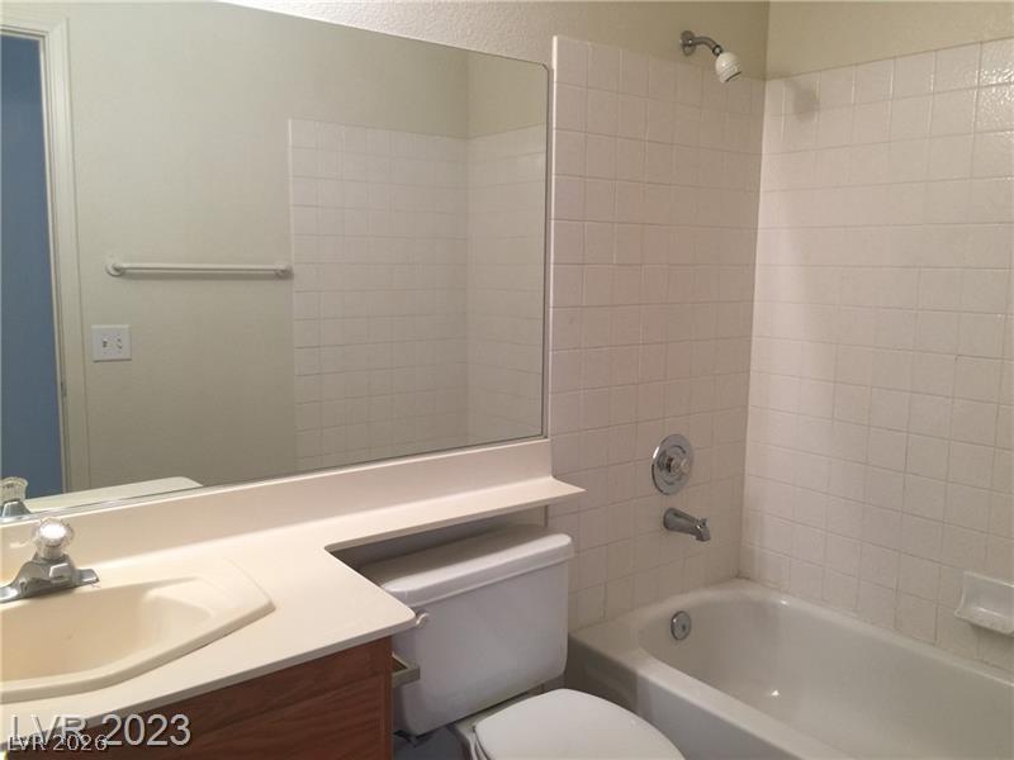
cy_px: 380
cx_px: 507
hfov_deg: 61.7
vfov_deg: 48.2
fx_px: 849
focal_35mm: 29
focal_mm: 4.15
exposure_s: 1/40
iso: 32
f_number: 2.2
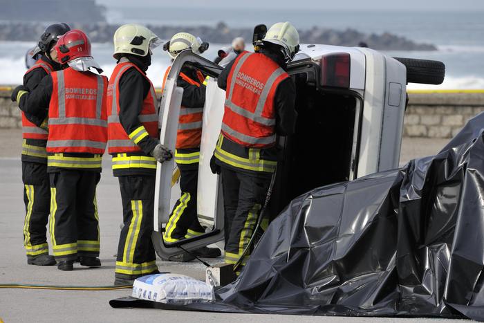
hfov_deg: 9.4
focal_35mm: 220
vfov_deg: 6.2
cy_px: 162
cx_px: 242
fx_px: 2958
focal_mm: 220
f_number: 7.1
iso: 400
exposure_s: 1/1000
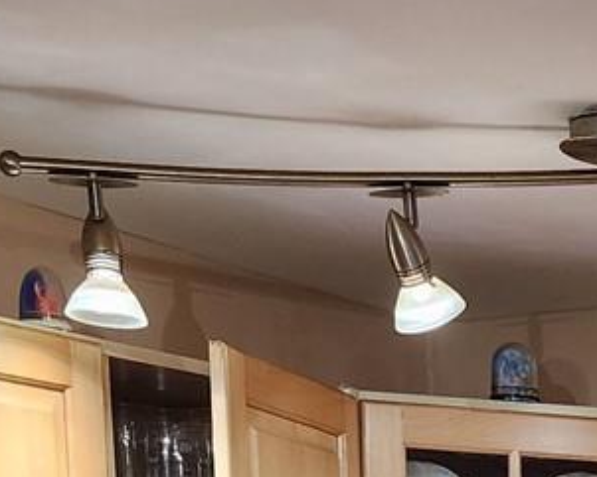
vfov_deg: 11.1
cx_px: 892
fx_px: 2101
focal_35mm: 119
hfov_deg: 15.0
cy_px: 1102
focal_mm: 6.4
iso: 320
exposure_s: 1/120
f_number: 1.8
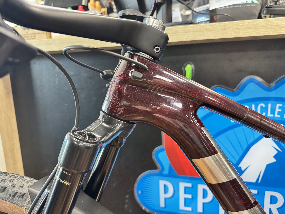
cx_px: 142
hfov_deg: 71.6
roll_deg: +2.2
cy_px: 107
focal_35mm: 24
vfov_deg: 56.8
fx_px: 198
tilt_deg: -11.4
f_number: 1.78
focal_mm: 6.76
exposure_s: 1/50
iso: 400
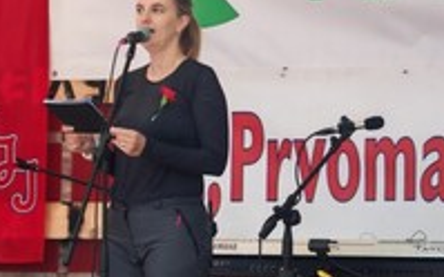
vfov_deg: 6.1
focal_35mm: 216
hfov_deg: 9.7
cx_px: 415
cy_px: 87
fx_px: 2611
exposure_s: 1/100
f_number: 2.4
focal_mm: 8.67
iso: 125
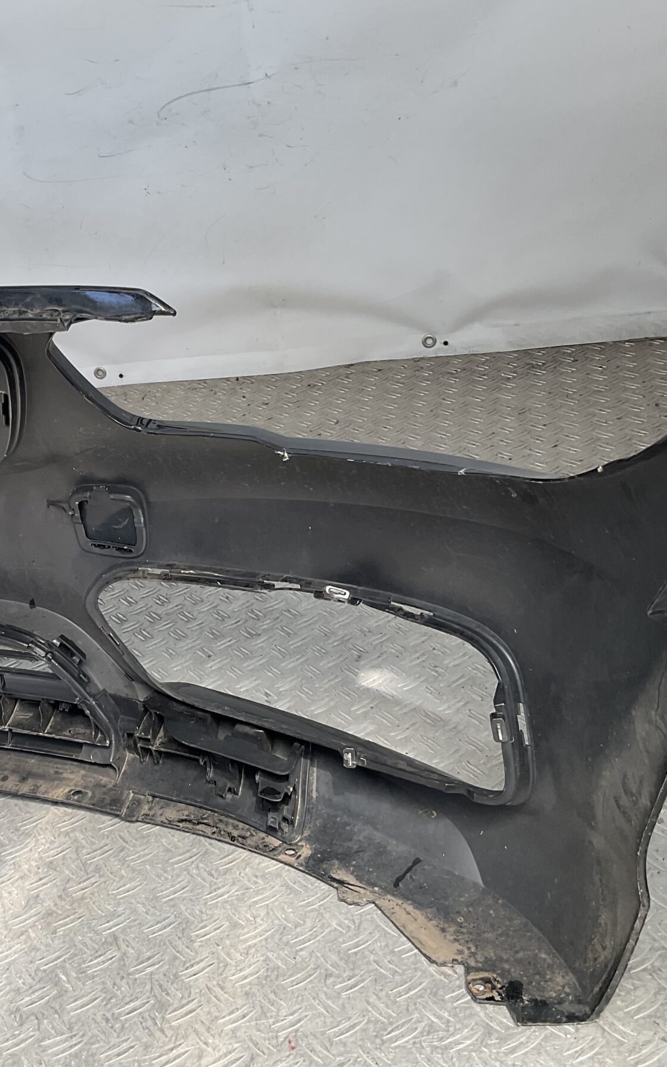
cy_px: 554
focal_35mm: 44
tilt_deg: -28.0
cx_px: 128
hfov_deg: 28.6
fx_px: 1280
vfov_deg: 45.3
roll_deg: +12.3
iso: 16
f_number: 1.8
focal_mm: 3
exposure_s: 1/305
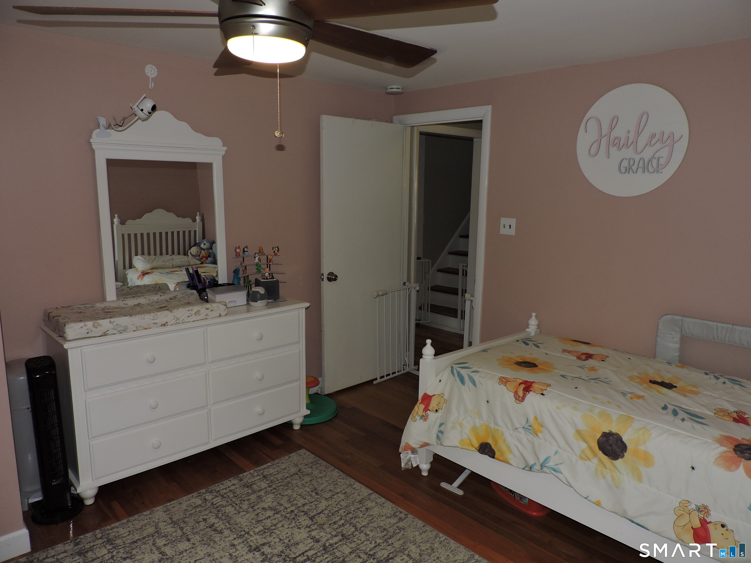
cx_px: 376
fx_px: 521
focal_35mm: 24
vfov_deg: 56.8
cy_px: 282
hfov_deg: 71.6
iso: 100
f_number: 3
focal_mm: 4.3
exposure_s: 1/80
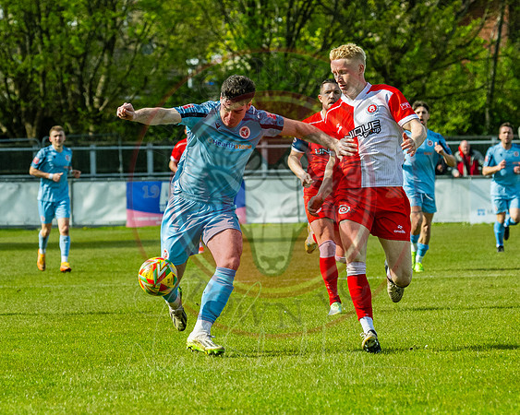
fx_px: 5301
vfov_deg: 4.5
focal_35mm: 345
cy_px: 207
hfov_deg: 5.6
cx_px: 179
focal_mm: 120
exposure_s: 1/4000
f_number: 4
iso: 400
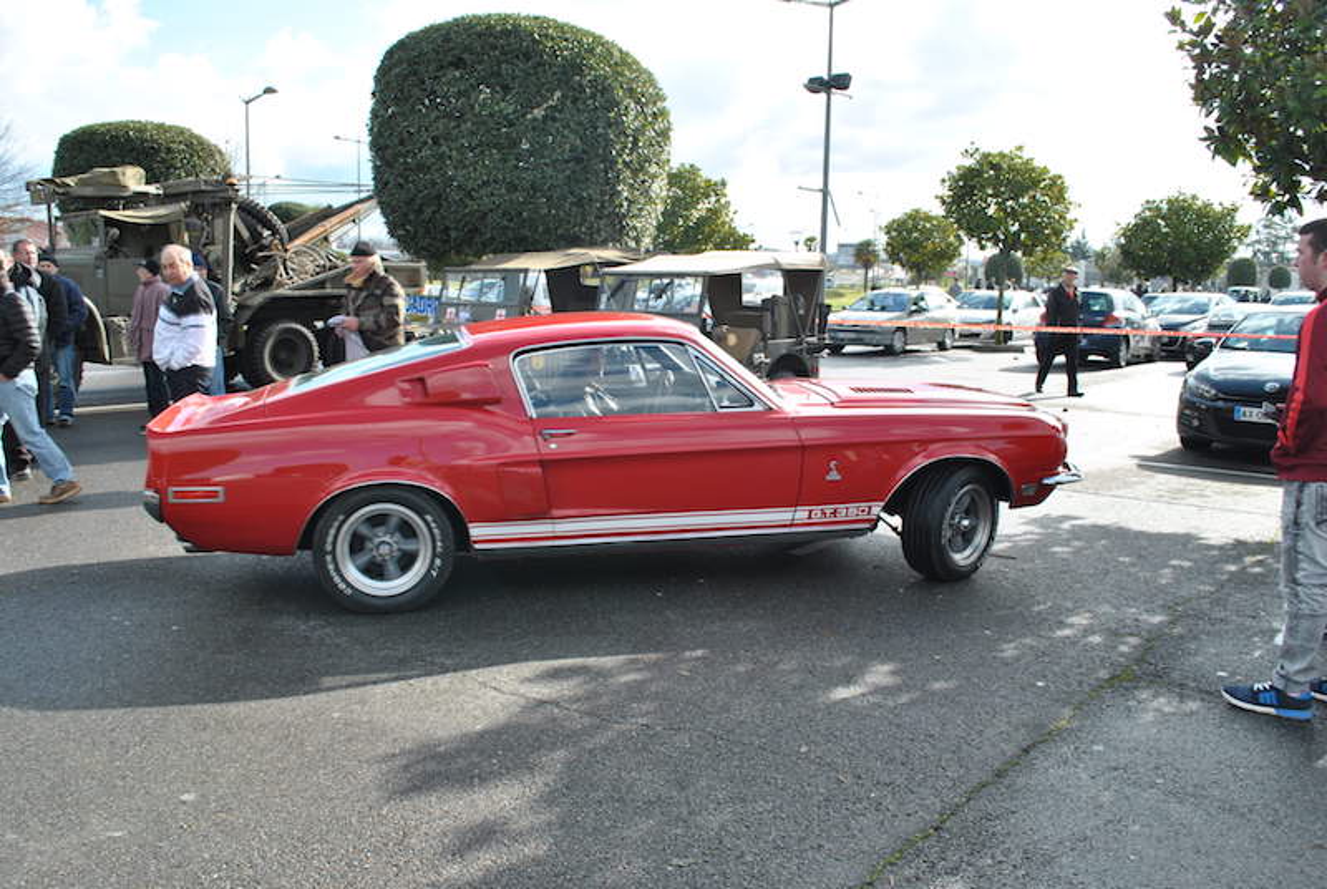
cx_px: 664
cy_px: 444
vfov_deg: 43.7
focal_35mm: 30
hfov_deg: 61.9
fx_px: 1107
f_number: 7.1
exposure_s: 1/125
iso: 100
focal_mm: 20
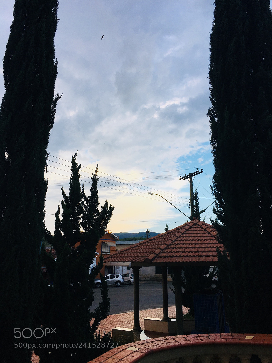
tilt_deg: +13.8
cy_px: 182
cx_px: 136
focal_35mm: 29
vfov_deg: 61.7
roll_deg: +1.2
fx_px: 304
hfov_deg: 48.2
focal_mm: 4.15
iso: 25
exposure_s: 1/348
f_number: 2.2
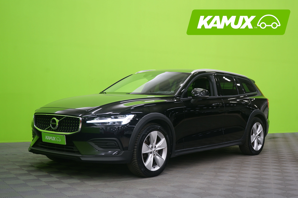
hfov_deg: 39.6
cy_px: 99
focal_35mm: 50
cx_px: 149
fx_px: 414
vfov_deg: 27.0
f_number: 5
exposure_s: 1/6
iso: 400
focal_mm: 50
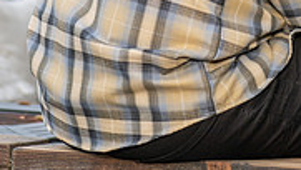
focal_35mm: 353
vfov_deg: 3.4
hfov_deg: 6.1
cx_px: 194
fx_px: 2819
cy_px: -276
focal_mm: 70
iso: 200
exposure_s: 1/125
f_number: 4
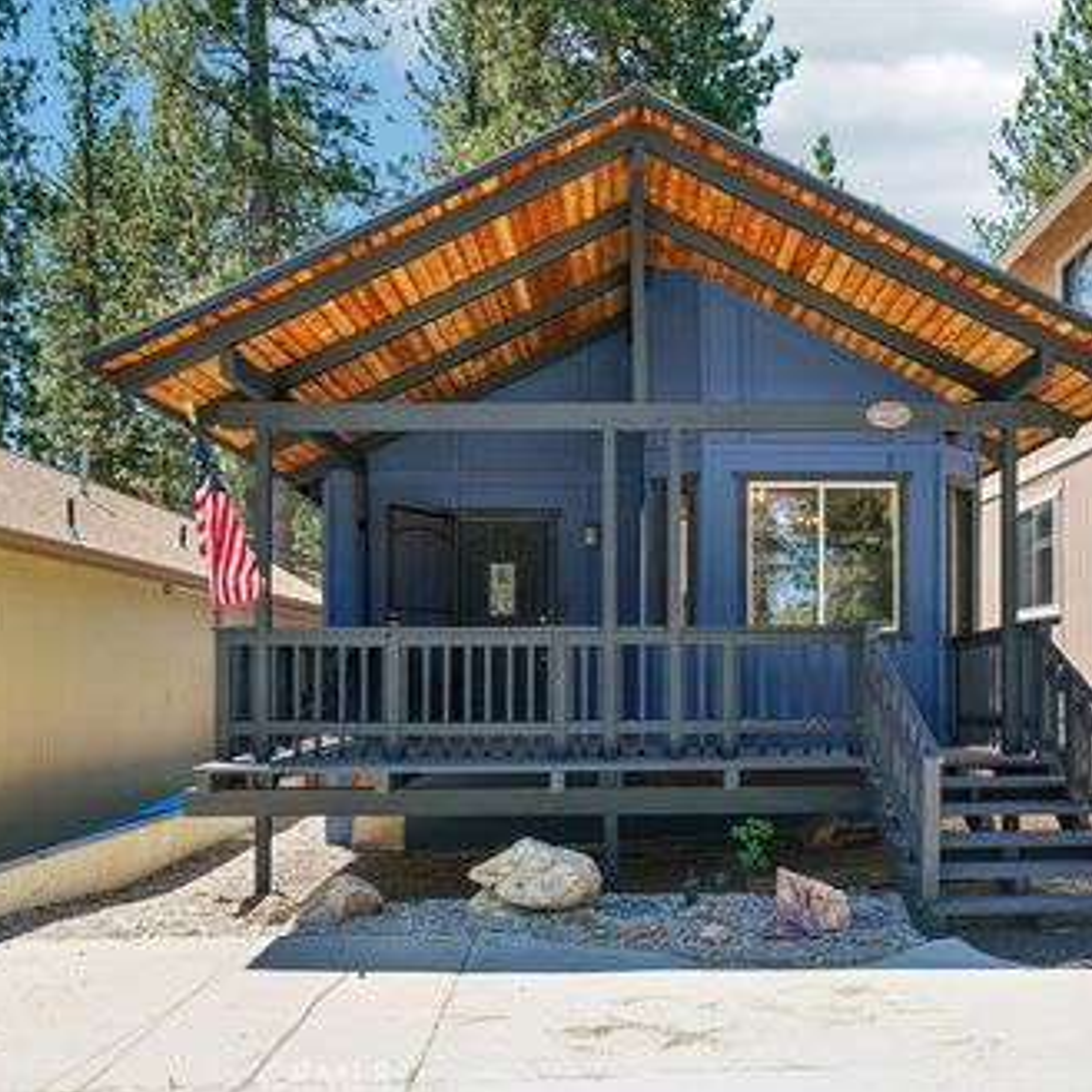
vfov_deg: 52.5
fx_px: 1106
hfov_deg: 52.2
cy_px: 546
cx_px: 651
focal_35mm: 31
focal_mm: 24
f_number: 9
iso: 100
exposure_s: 1/40
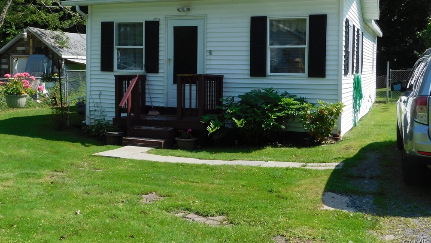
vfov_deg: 29.5
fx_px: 457
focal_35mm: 40
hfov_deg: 50.5
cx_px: 212
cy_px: 85
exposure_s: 1/1000
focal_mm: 6.3
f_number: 3.5
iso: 125
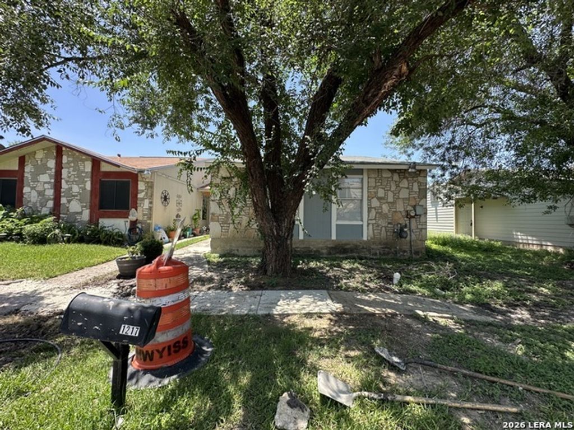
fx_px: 232
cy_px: 215
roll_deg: -0.7
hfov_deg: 102.1
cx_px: 287
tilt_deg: +1.5
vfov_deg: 85.7
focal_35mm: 14
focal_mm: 2.22
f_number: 2.2
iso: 40
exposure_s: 1/413
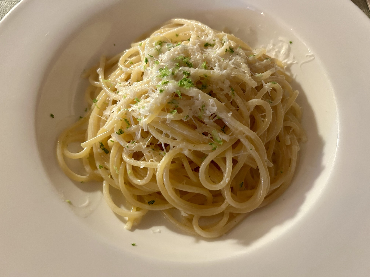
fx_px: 278
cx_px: 185
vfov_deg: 53.1
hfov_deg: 67.3
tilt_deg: -66.9
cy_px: 138
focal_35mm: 26
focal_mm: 5.7
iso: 400
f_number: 1.5
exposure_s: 1/50
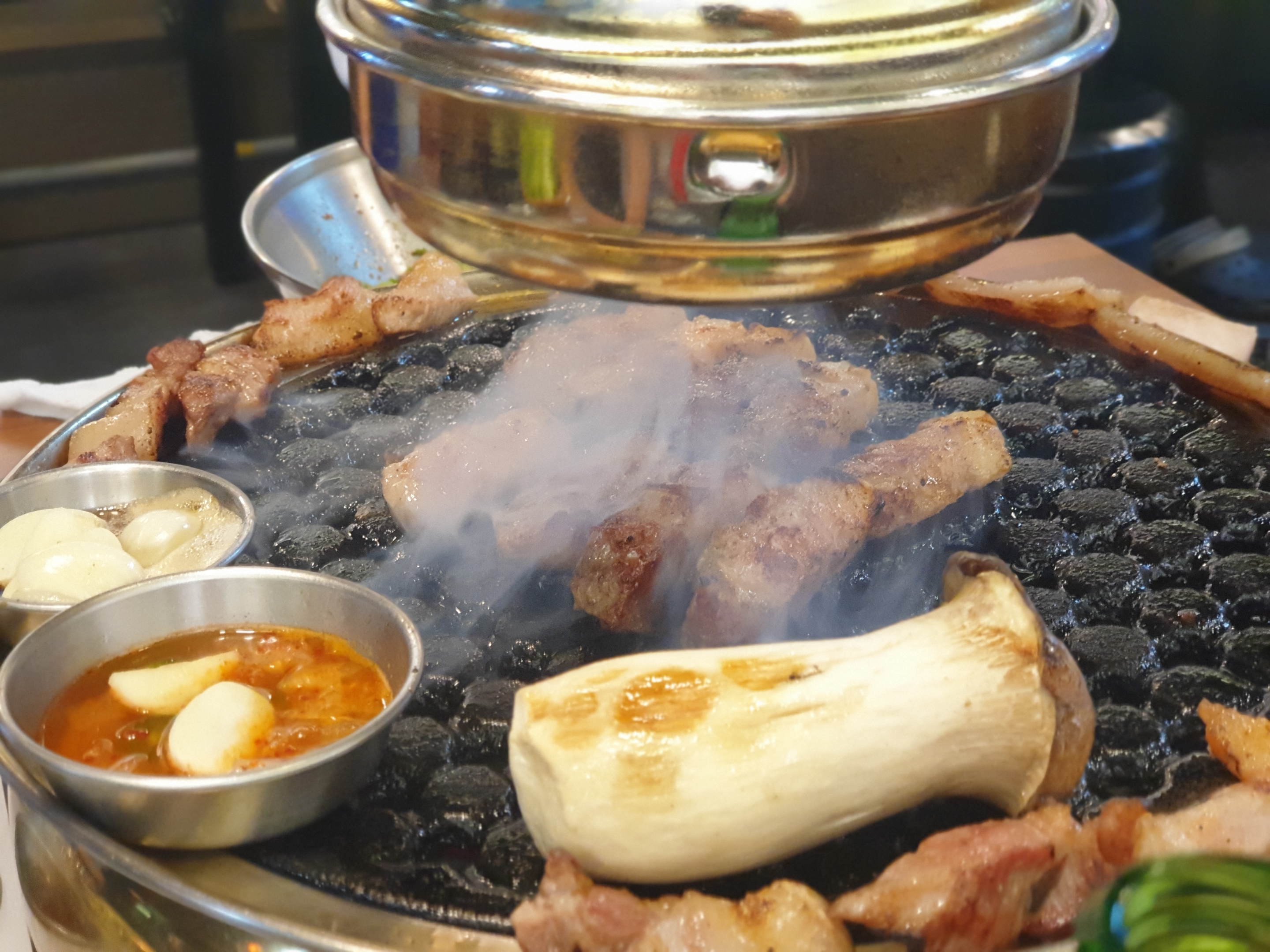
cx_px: 635
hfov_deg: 36.8
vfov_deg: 28.0
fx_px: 1908
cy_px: 476
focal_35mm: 52
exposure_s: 1/24
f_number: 2.4
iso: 250
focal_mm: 6
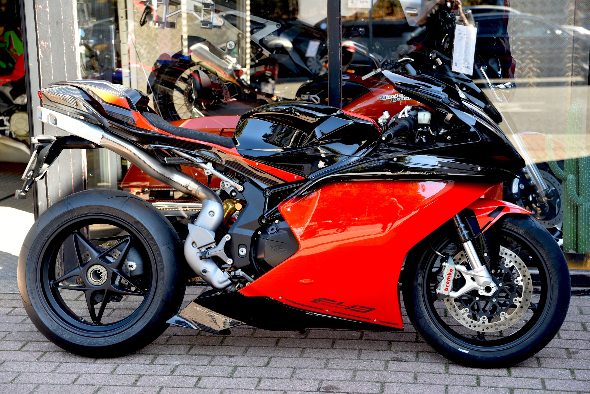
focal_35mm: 70
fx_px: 1148
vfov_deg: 19.5
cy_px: 197
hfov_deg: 28.8
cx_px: 295
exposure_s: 1/80
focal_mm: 70
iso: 200
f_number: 4.5
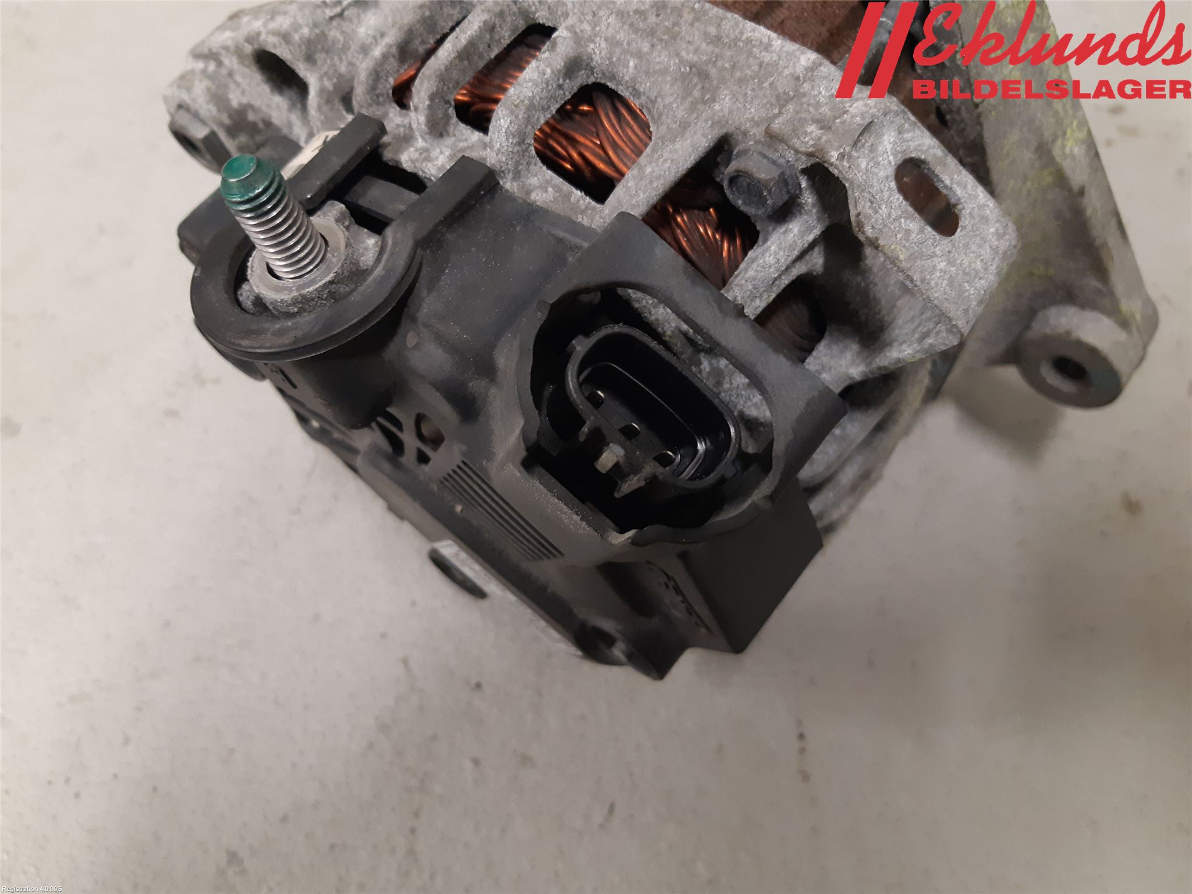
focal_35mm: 26
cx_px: 596
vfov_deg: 53.1
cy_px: 447
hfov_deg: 67.3
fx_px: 895
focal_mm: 3.93
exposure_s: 1/50
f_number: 1.7
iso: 200
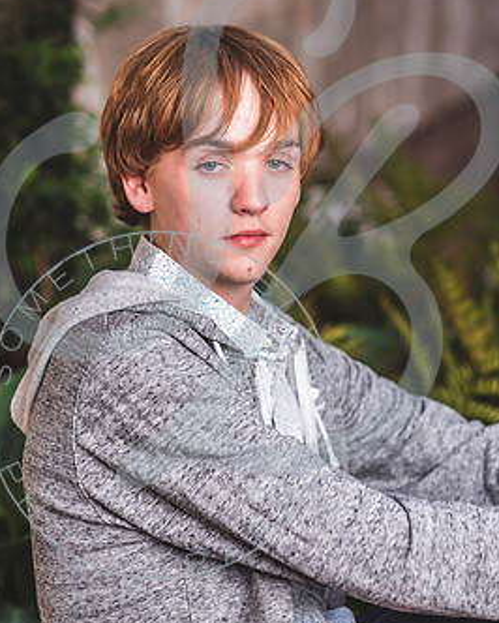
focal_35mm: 108
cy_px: 263
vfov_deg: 17.8
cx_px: 244
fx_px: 1992
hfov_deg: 14.3
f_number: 2.8
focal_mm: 85
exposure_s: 1/200
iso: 100
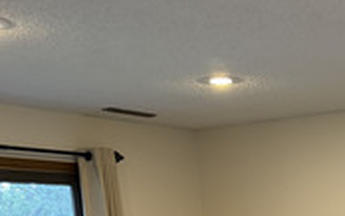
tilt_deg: -15.3
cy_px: 424
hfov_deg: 26.8
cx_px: 338
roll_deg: +1.0
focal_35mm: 73
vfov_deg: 14.8
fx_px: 687
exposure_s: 1/60
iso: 200
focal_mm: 6.76
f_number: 1.78
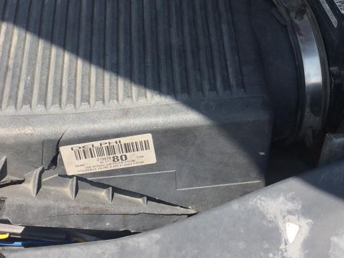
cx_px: 182
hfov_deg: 27.0
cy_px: -35
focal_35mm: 72
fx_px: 716
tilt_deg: -34.2
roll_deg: -3.9
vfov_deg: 19.5
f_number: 2.2
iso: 32
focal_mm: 4.15
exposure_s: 1/855
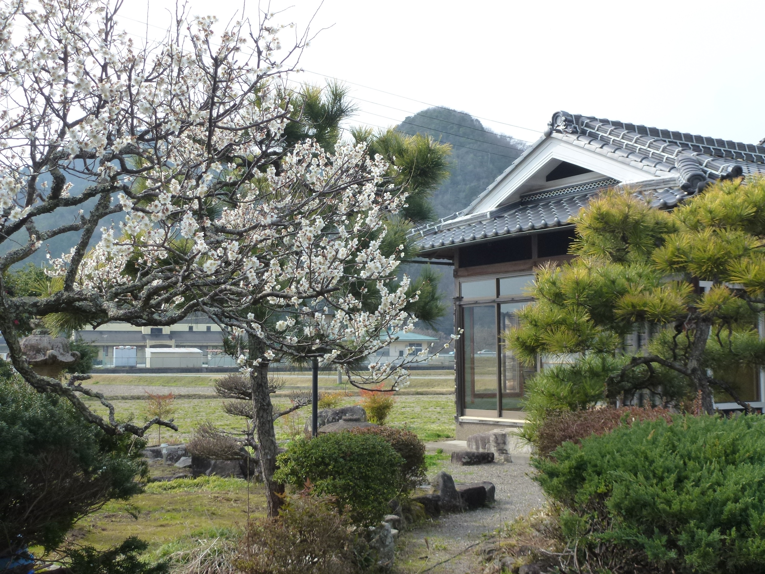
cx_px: 382
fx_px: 994
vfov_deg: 32.2
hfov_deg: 42.1
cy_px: 287
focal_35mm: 45
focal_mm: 8
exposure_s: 1/400
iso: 160
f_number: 4
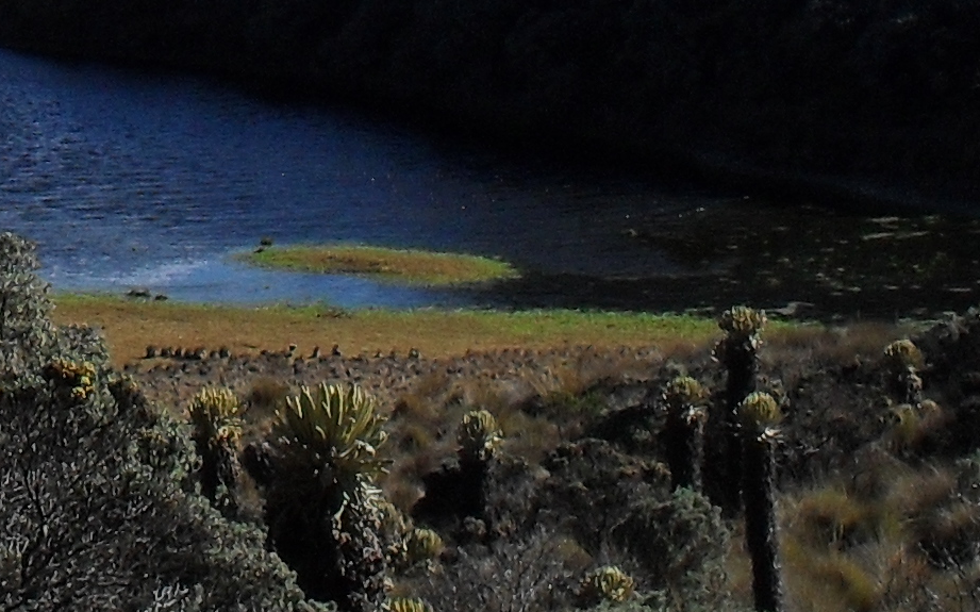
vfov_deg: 8.5
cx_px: 127
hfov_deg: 14.1
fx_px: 3925
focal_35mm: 147
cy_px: -553
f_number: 8.4
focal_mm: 6.3
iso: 100
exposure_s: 1/250
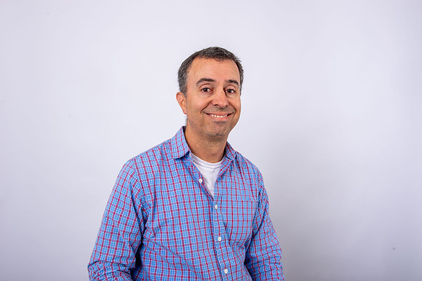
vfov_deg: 41.1
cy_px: 140
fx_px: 375
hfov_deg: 58.7
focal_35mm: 32
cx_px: 211
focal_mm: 32
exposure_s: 1/250
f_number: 9
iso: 125
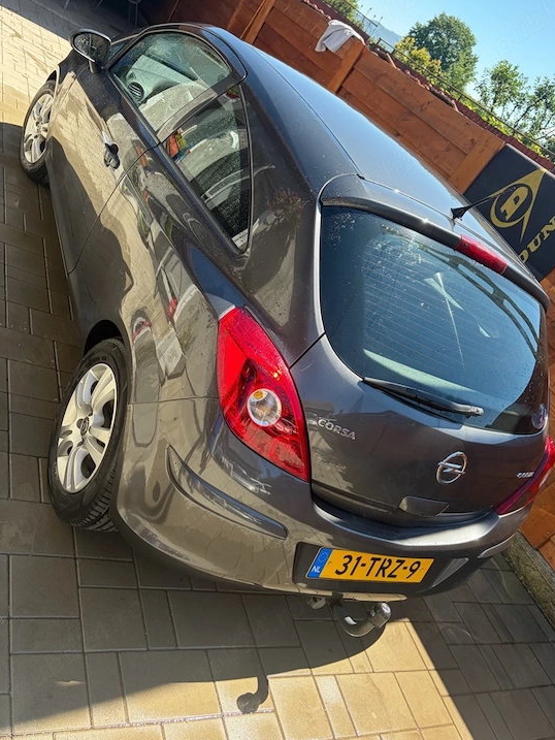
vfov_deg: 61.6
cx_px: 280
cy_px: 352
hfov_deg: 48.2
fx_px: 620
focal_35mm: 29
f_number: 1.6
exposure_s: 1/959
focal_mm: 5.96
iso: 64
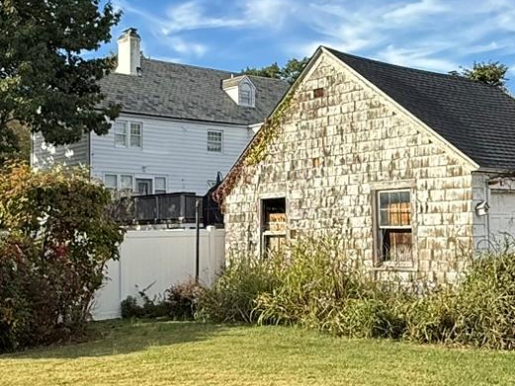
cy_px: 196
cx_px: 237
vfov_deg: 26.6
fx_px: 818
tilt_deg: +2.1
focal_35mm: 55
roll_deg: +4.3
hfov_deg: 34.9
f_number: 2.2
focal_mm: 2.22
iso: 50
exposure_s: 1/1211
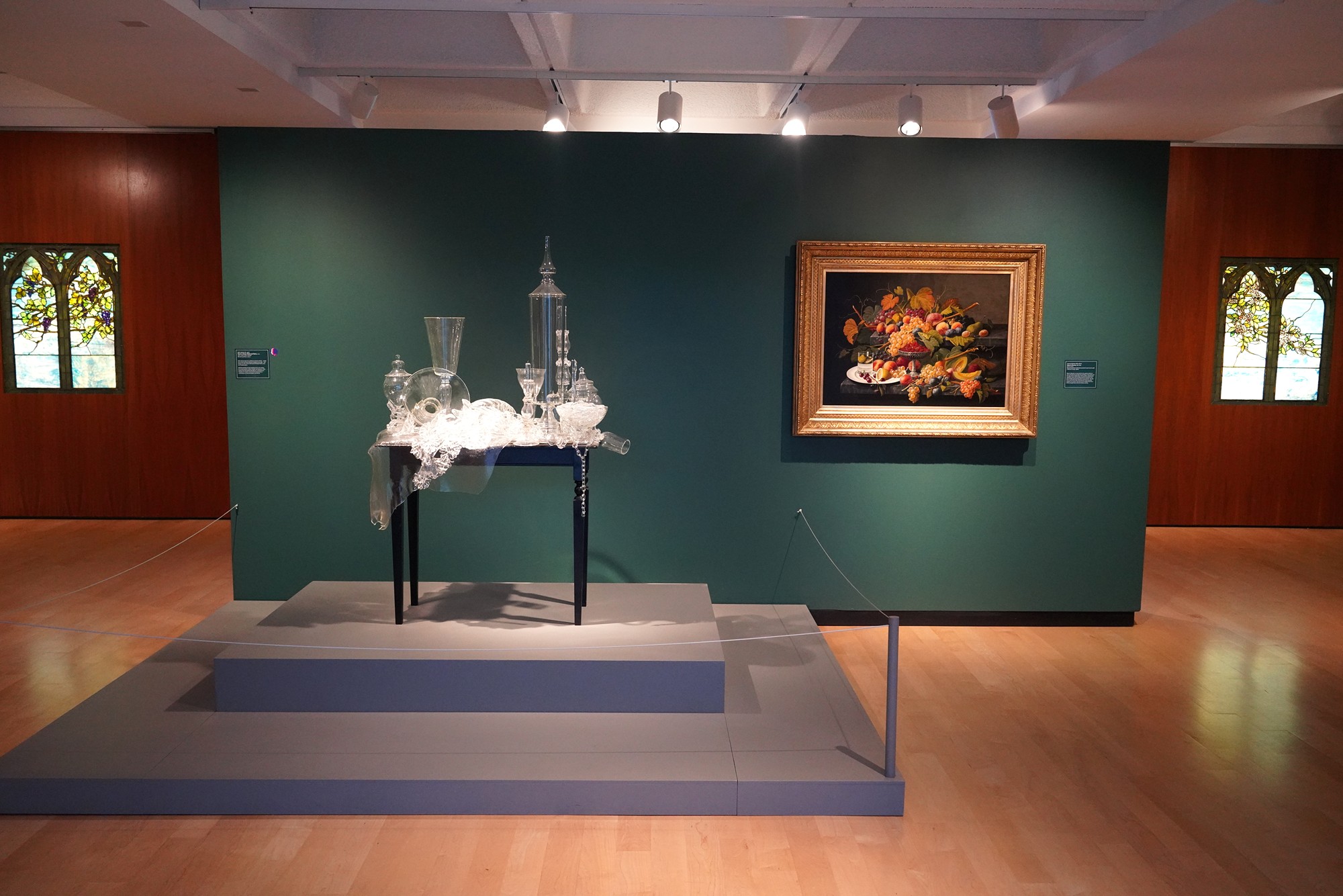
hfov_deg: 60.3
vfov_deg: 42.3
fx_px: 1157
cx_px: 672
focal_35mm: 31
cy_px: 448
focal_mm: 31
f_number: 5
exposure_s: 1/100
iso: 6400
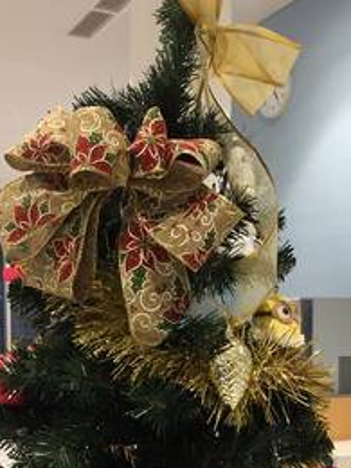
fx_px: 771
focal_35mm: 57
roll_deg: -0.5
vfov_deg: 32.8
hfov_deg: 25.7
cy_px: 374
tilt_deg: -4.1
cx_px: 180
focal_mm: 4.15
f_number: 2.2
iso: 64
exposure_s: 1/30
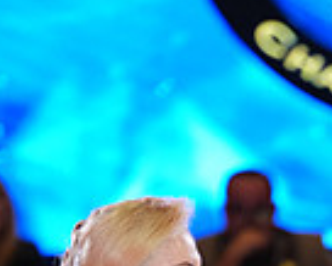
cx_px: 446
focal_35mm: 673
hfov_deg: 2.9
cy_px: 532
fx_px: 6618
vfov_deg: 2.3
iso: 2000
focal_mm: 168
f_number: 2.8
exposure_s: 1/400
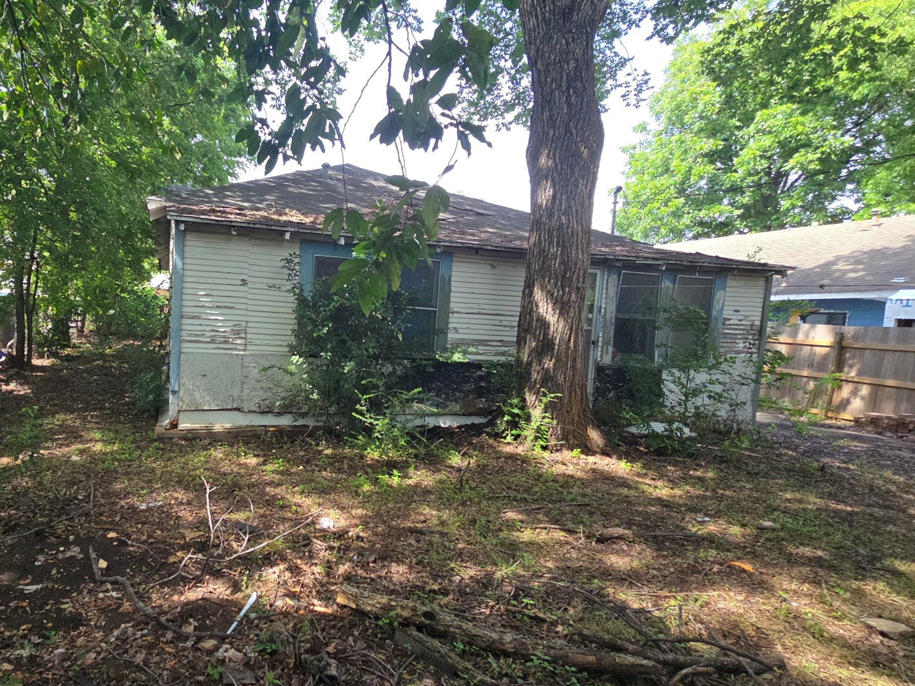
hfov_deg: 81.3
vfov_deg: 68.7
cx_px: 293
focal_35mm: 19
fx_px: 502
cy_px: 360
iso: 50
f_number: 2.2
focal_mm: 2.2
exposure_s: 1/269
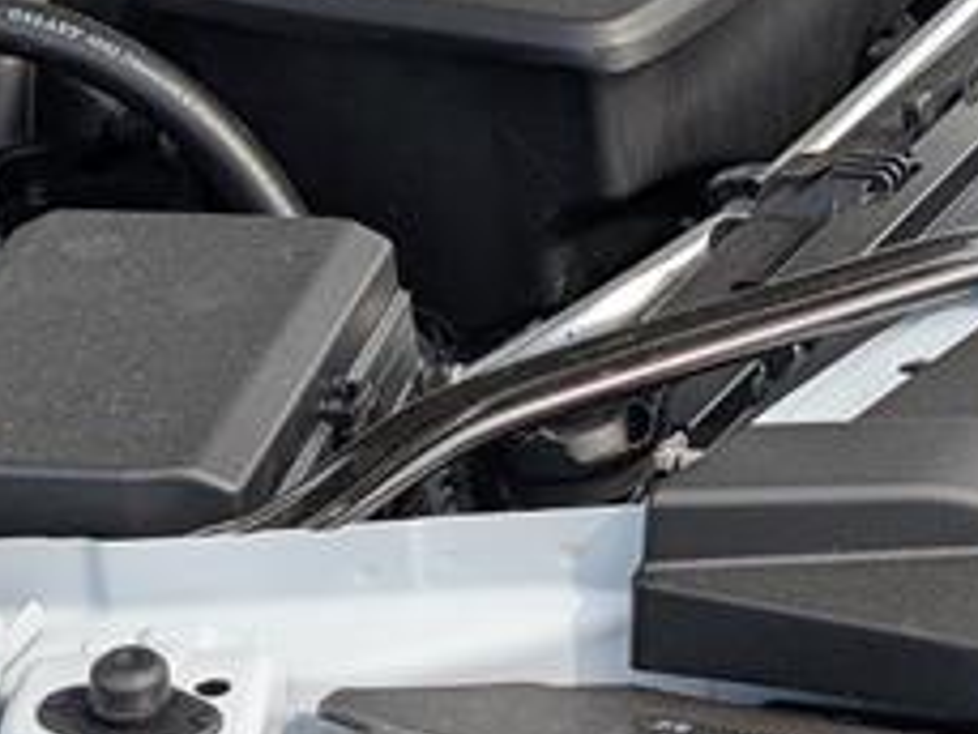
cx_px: 764
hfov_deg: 14.3
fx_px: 3873
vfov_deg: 10.7
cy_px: -60
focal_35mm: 137
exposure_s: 1/526
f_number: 1.68
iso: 22
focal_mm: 6.9
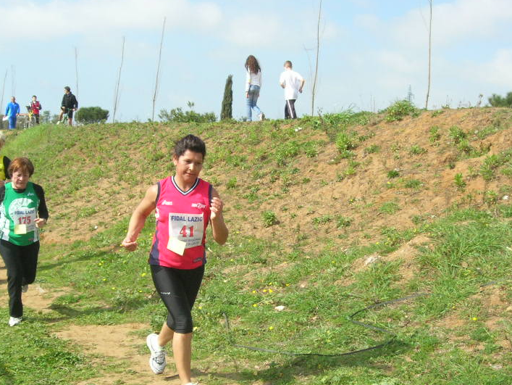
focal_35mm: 55
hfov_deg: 34.9
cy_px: 246
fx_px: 814
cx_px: 272
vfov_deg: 26.5
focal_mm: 7.8
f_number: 4.8
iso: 200
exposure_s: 1/930
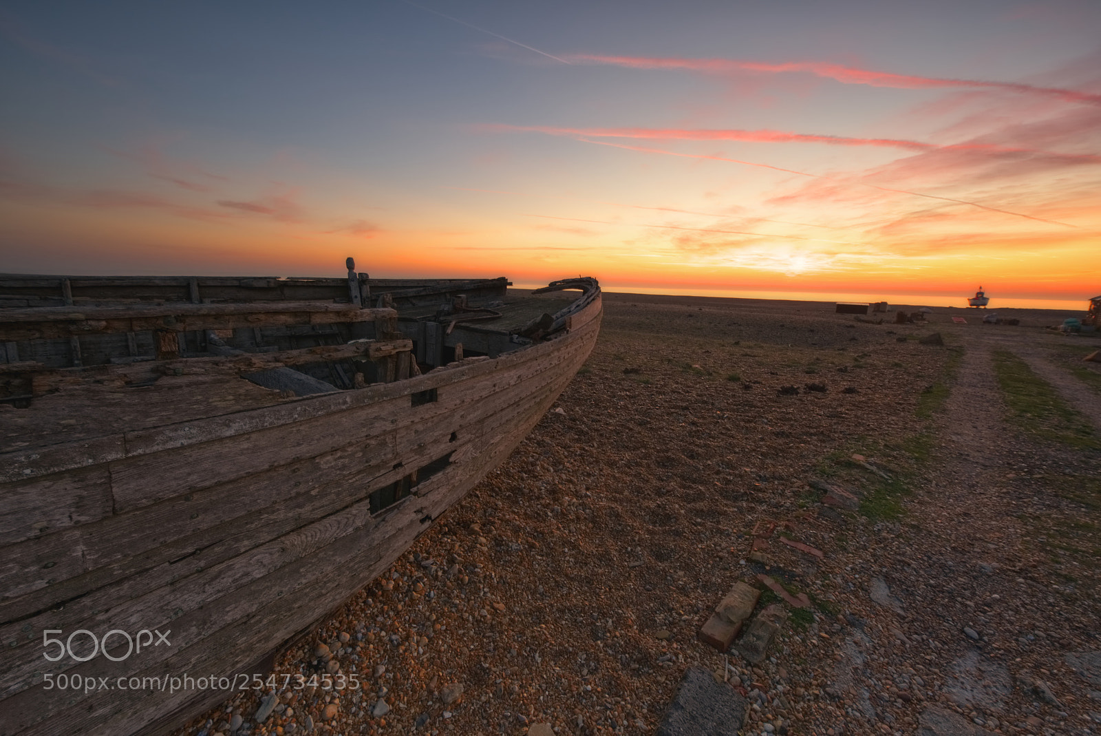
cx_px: 550
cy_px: 368
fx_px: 428
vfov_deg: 81.3
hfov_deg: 104.2
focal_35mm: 14
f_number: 10
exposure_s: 3
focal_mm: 14
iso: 64
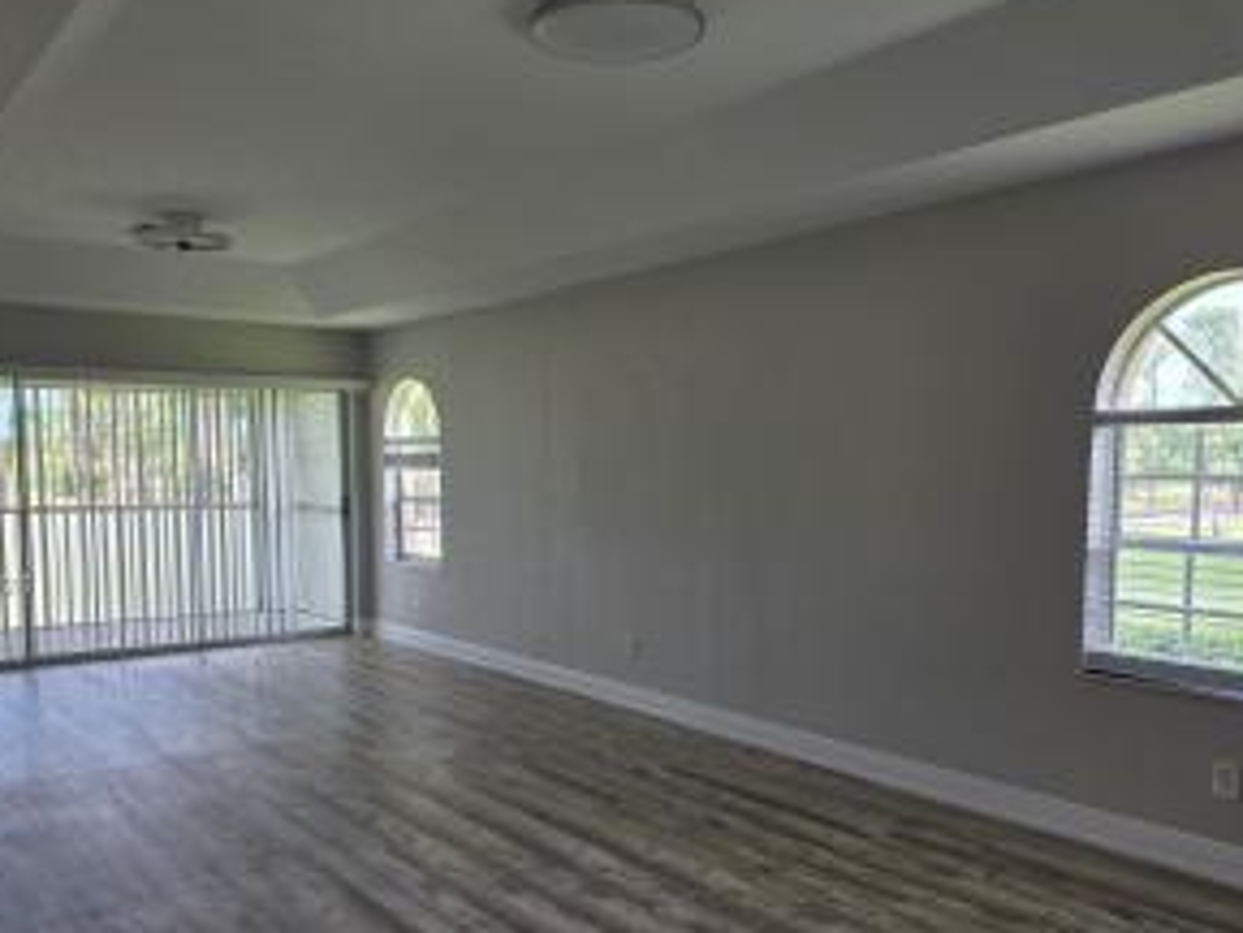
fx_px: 1149
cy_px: 587
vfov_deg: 43.8
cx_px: 557
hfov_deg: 56.7
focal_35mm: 32
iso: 50
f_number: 1.7
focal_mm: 6.25
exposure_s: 1/359
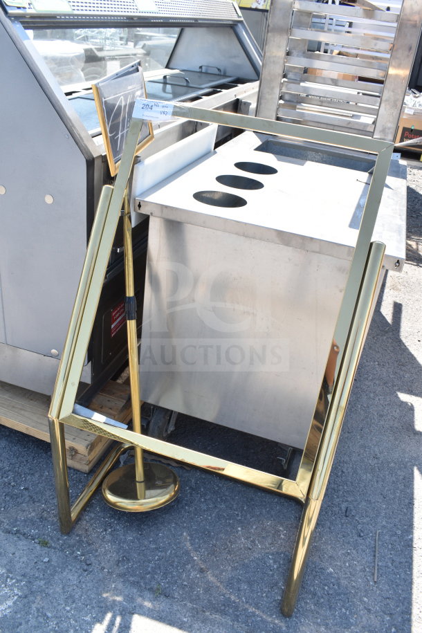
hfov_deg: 41.7
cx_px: 211
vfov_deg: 59.5
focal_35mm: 32
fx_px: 554
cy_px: 316
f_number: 7.1
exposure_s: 1/200
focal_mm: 21
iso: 200
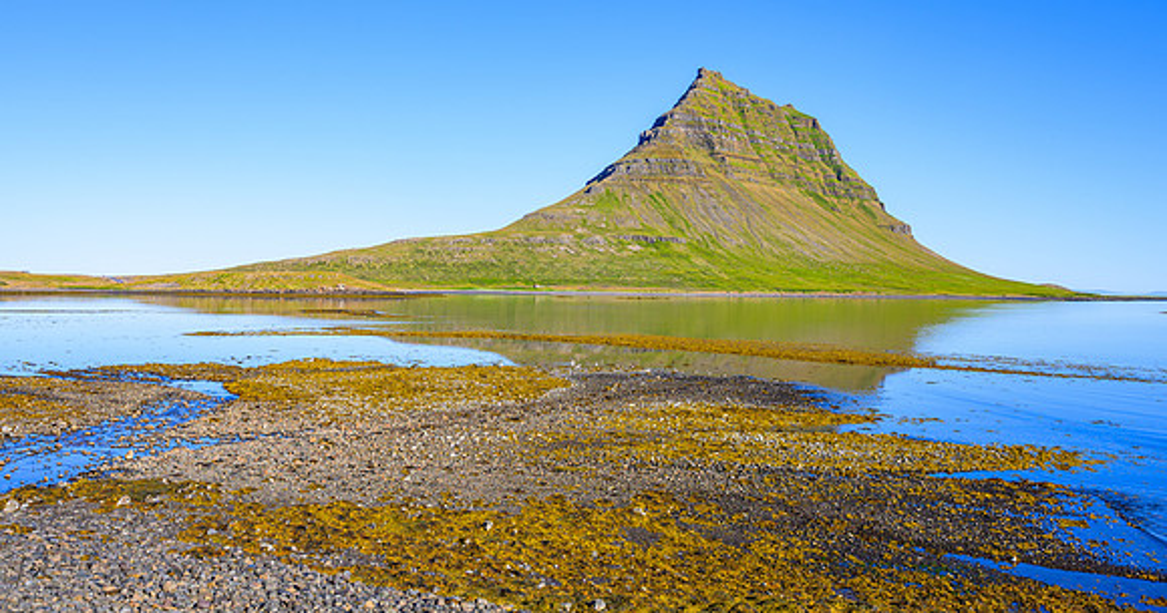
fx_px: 1032
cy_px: 257
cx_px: 541
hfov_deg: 58.9
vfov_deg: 33.1
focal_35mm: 34
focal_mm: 28.5
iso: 64
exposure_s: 1/125
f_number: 8
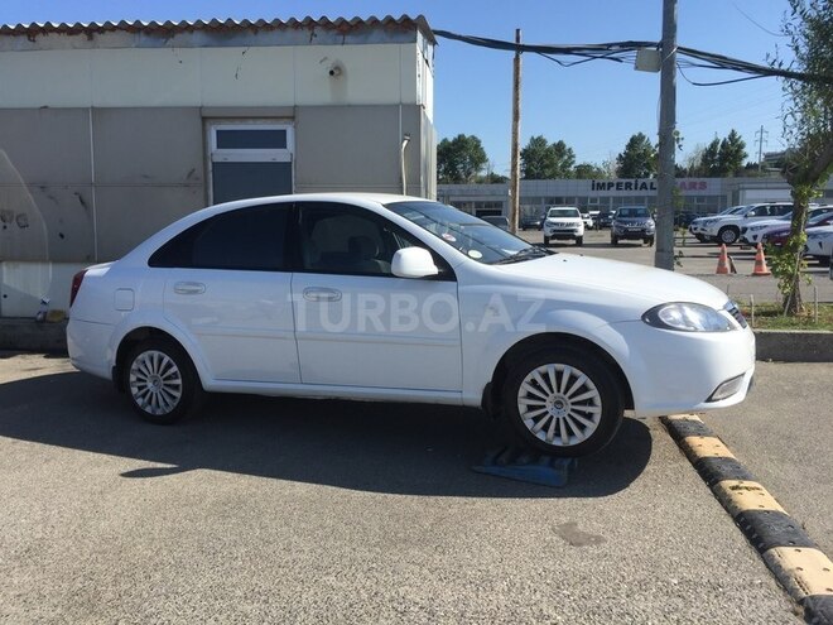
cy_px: 312
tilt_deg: -6.7
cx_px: 416
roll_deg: -0.8
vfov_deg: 48.2
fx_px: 698
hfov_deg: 61.7
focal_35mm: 29
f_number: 2.2
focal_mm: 4.15
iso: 32
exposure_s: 1/1883
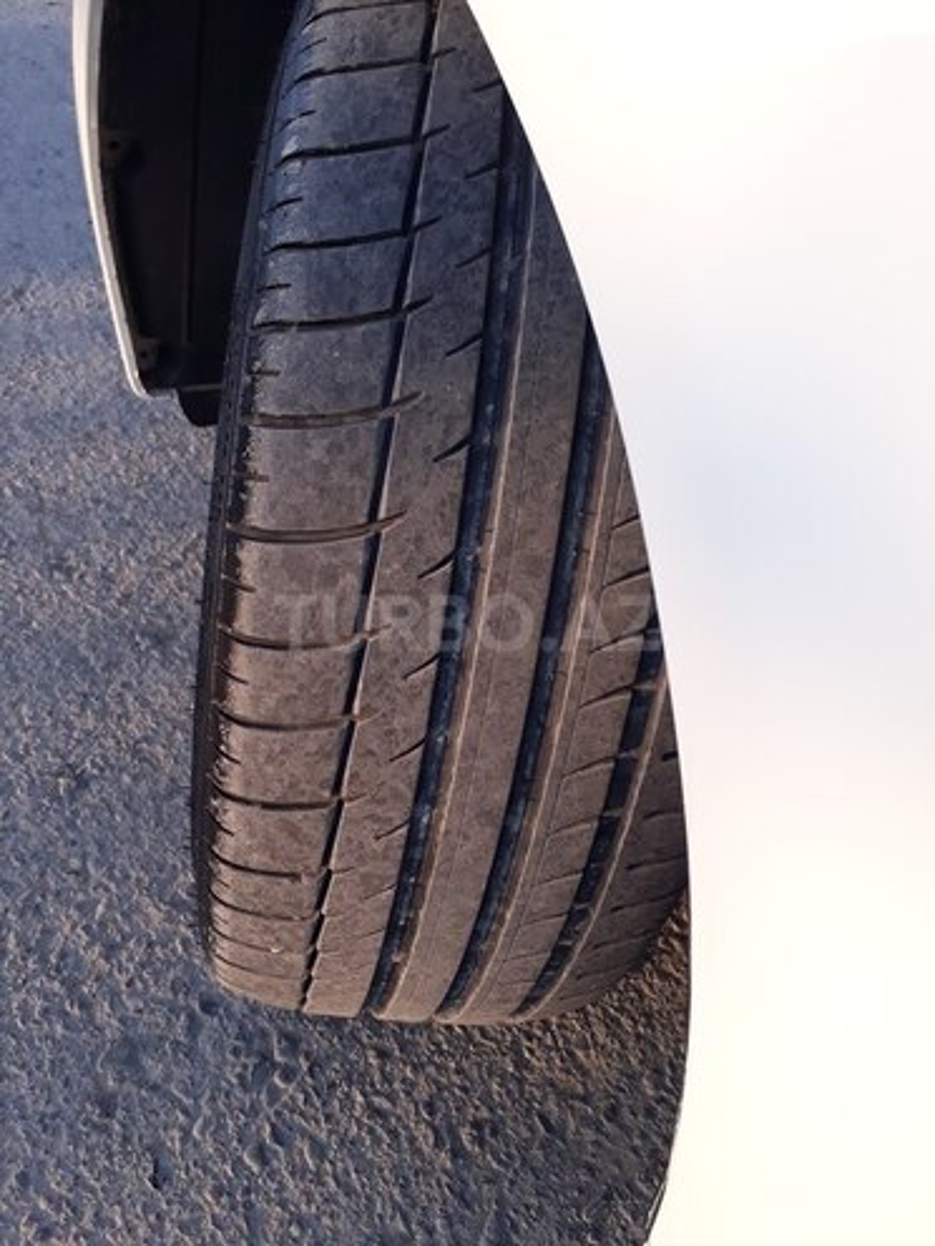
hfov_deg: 51.4
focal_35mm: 27
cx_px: 468
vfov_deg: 65.3
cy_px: 623
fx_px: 972
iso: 40
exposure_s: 1/309
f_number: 1.9
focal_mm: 3.6
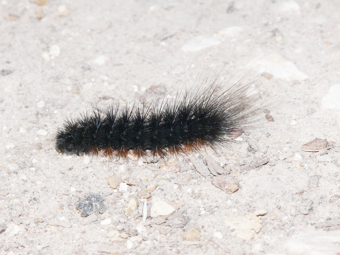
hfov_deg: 9.4
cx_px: 170
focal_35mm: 210
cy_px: 128
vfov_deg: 7.1
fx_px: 2063
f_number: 11
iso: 100
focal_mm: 44.5
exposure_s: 1/200
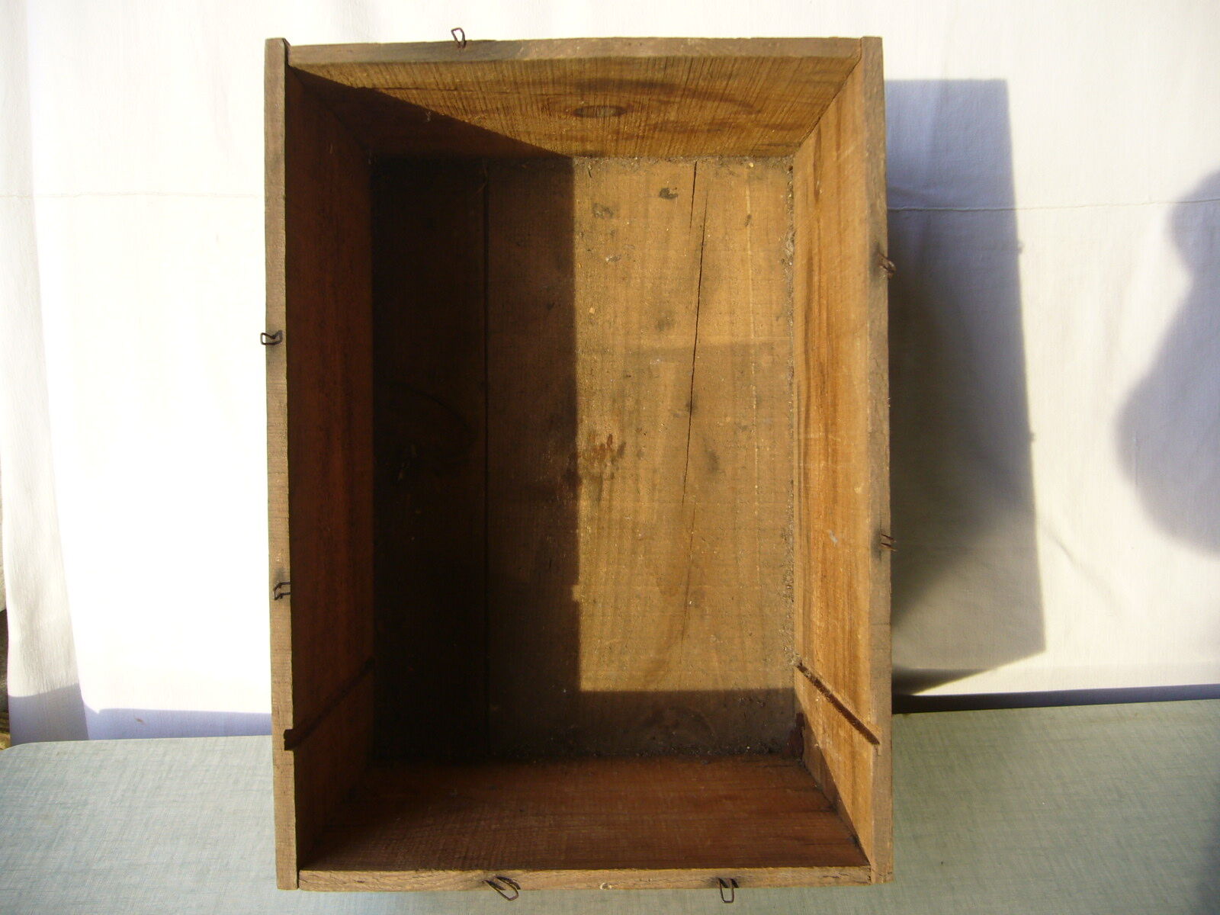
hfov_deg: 52.6
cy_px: 458
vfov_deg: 40.7
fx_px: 1234
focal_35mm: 35
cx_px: 610
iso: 80
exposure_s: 1/160
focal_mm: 5.8
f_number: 2.8
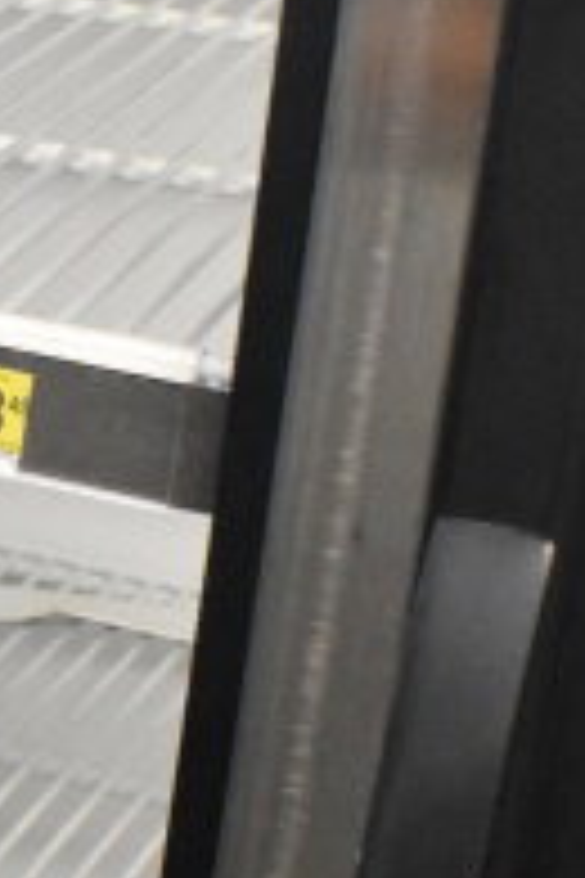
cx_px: -549
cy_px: 475
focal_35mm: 127
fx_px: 3095
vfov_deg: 16.1
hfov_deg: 10.1
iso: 6400
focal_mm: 18
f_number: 5.6
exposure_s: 1/125
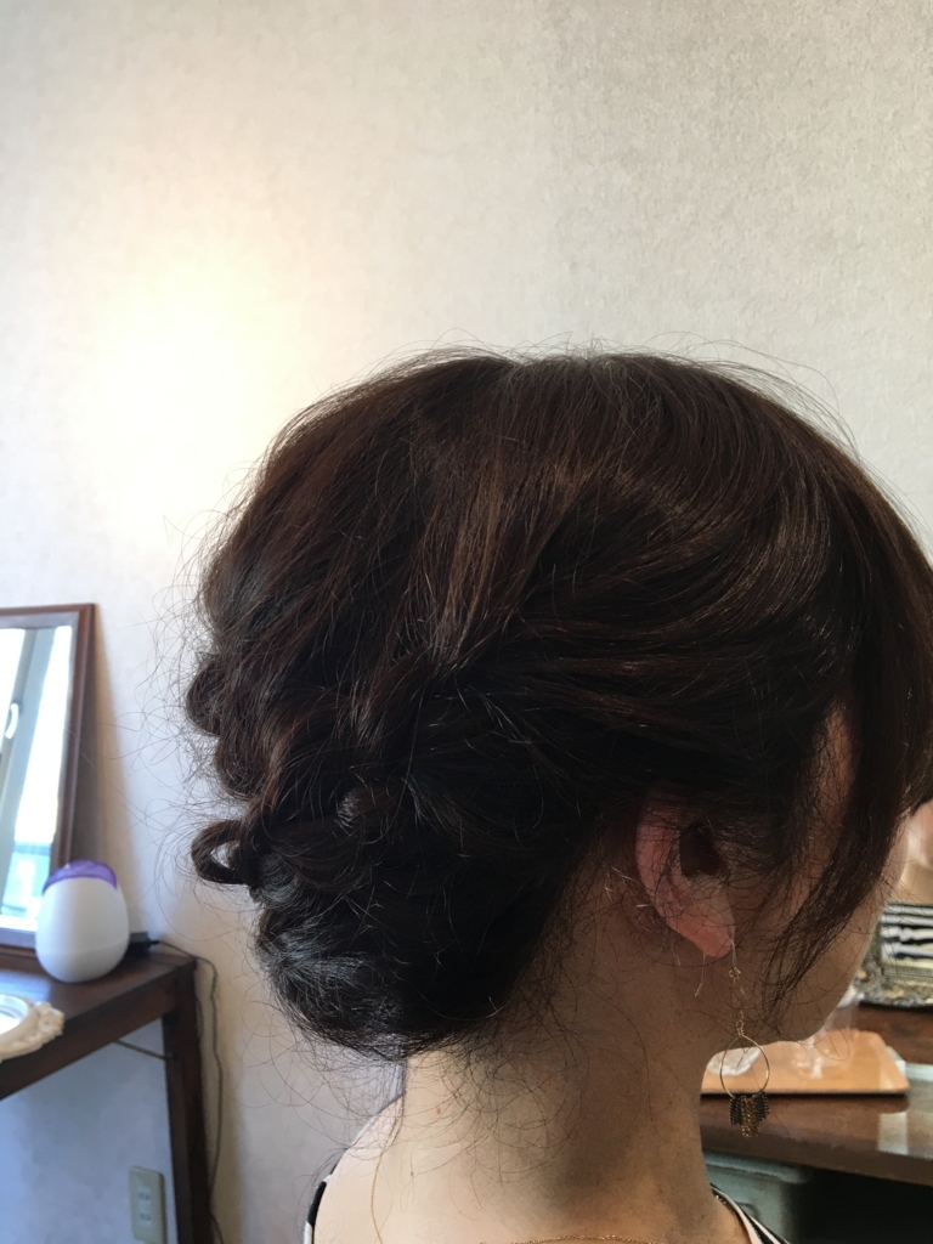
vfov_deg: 61.7
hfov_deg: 48.2
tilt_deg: +0.4
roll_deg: +4.1
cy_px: 622
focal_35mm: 29
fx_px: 1042
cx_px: 466
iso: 40
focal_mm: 4.15
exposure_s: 1/30
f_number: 2.2
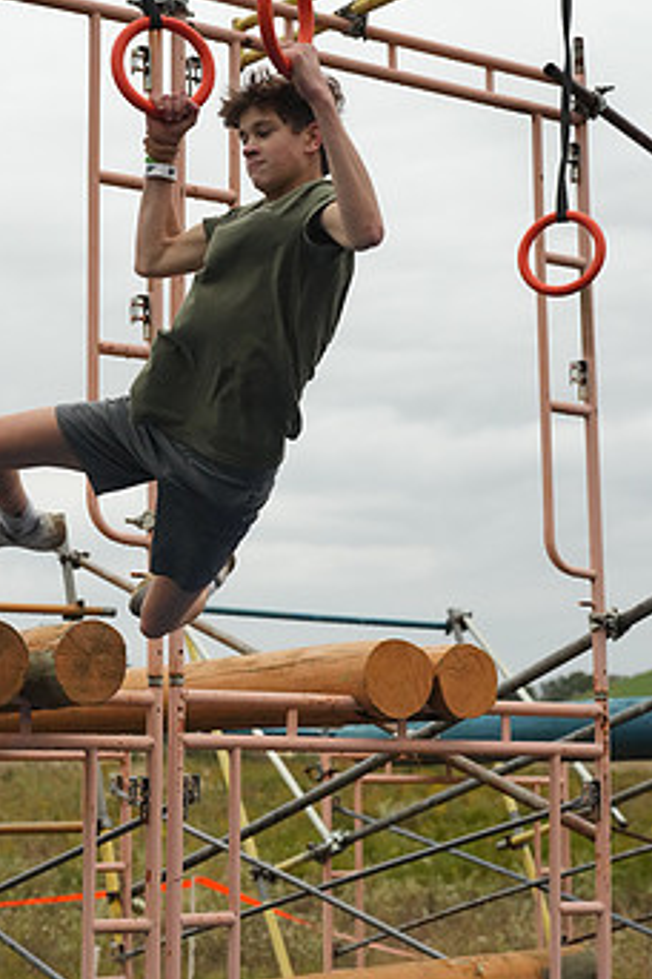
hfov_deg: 18.1
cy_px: 524
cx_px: 234
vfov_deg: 27.0
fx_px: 2037
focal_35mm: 75
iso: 5000
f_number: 4
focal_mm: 57
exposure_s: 1/6400
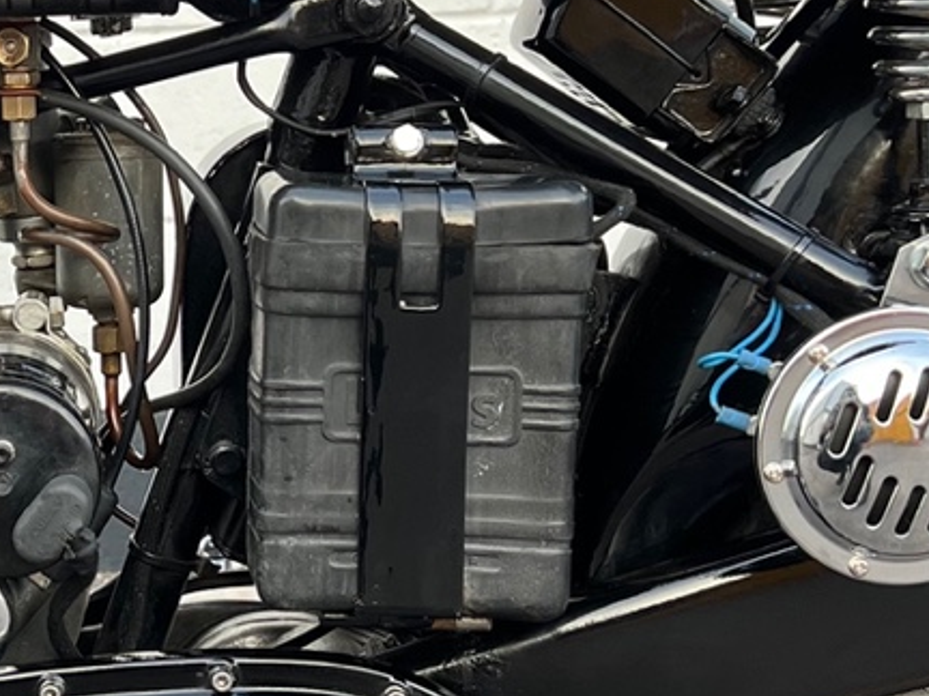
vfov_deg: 19.1
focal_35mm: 77
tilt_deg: -6.9
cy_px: 344
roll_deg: +0.1
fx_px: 2066
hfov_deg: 24.1
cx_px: -15
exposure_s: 1/121
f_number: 1.5
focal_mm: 5.7
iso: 100
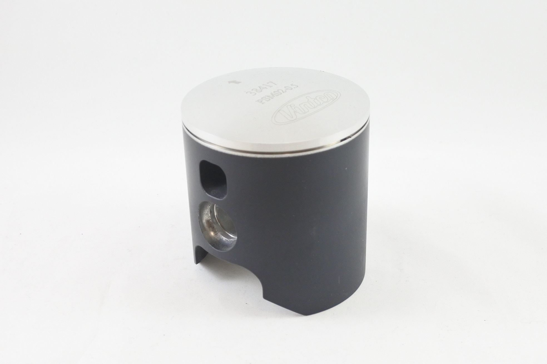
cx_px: 274
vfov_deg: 33.4
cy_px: 182
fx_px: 608
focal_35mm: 40
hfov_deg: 48.5
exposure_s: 1/125
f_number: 4.2
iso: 640
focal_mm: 15
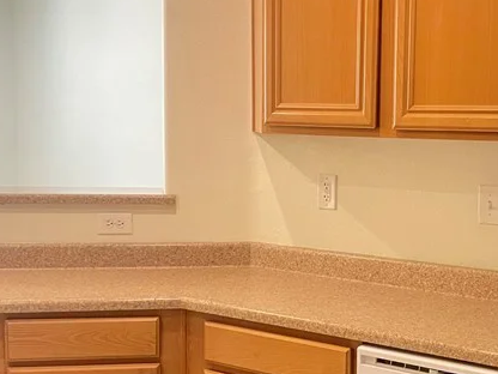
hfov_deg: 29.8
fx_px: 921
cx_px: 368
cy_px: 223
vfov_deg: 22.9
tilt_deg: -6.3
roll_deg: -0.8
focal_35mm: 64
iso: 640
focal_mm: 4.2
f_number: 1.6
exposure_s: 1/40
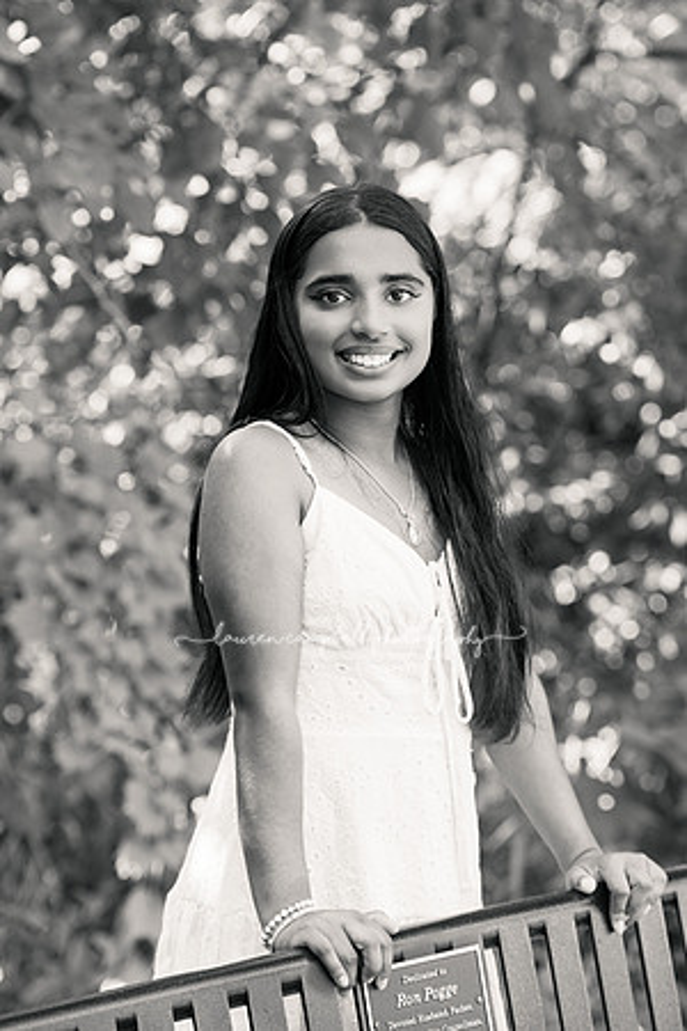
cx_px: 344
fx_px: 3005
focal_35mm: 105
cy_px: 516
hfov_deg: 13.0
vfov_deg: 19.5
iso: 400
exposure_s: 1/250
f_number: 3.5
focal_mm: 105
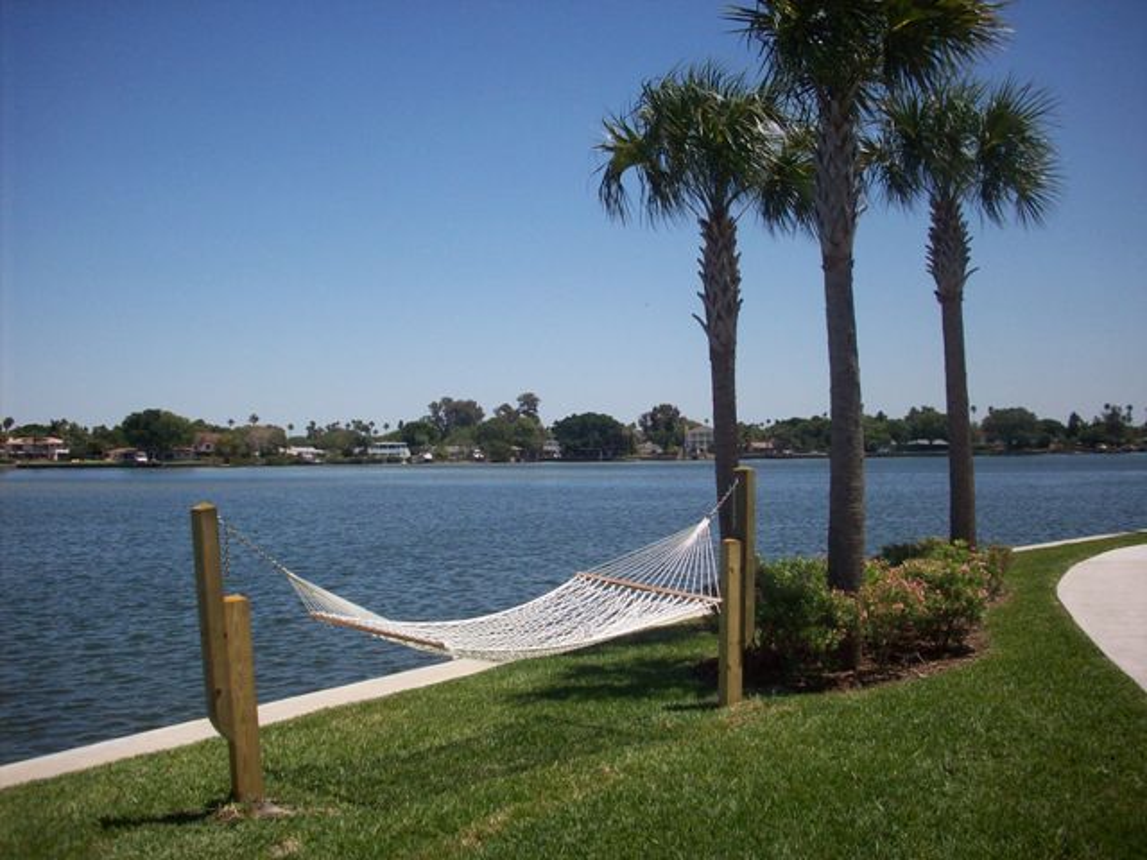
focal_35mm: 37
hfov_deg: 50.1
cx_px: 574
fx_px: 1226
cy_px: 430
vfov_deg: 38.7
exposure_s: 1/580
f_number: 5.6
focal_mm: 6.2
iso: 80
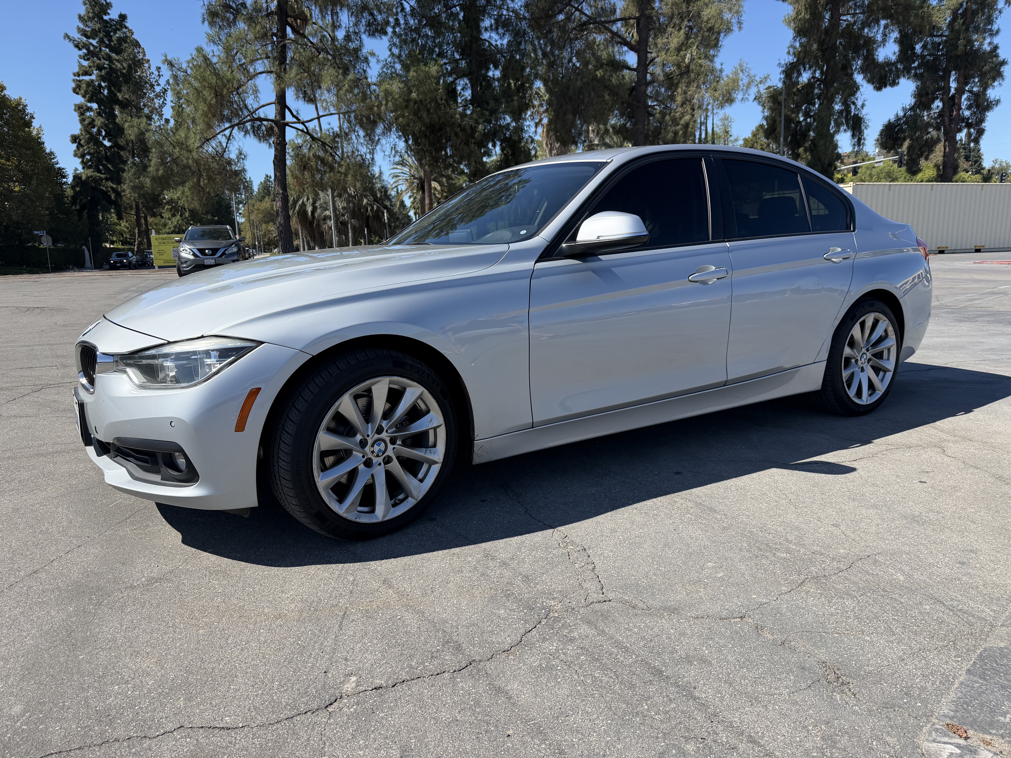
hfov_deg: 71.6
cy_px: 379
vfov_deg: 56.8
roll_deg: +2.0
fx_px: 701
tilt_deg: -10.6
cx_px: 506
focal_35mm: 24
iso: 100
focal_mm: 6.76
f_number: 1.78
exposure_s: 1/4405
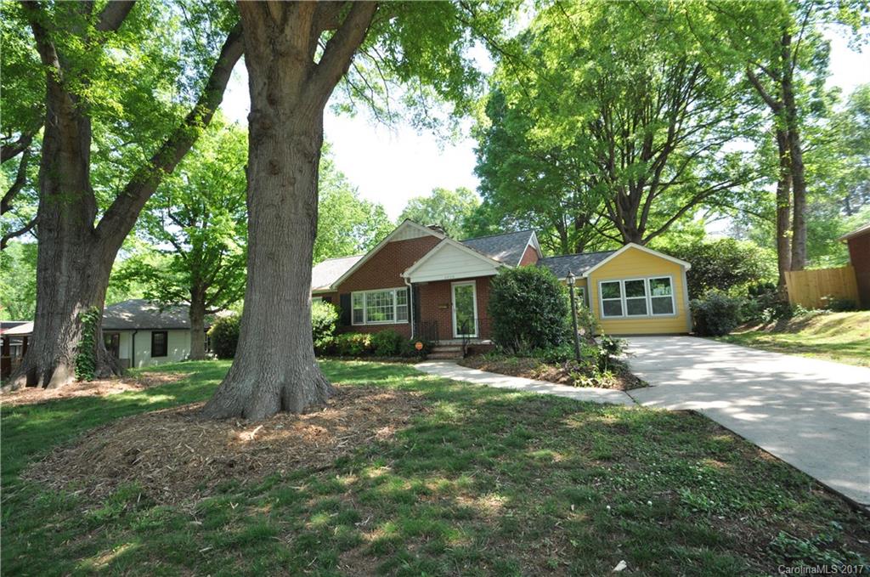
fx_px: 362
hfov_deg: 100.5
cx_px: 435
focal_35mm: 15
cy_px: 288
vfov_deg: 77.1
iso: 200
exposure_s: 1/80
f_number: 8
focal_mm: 10
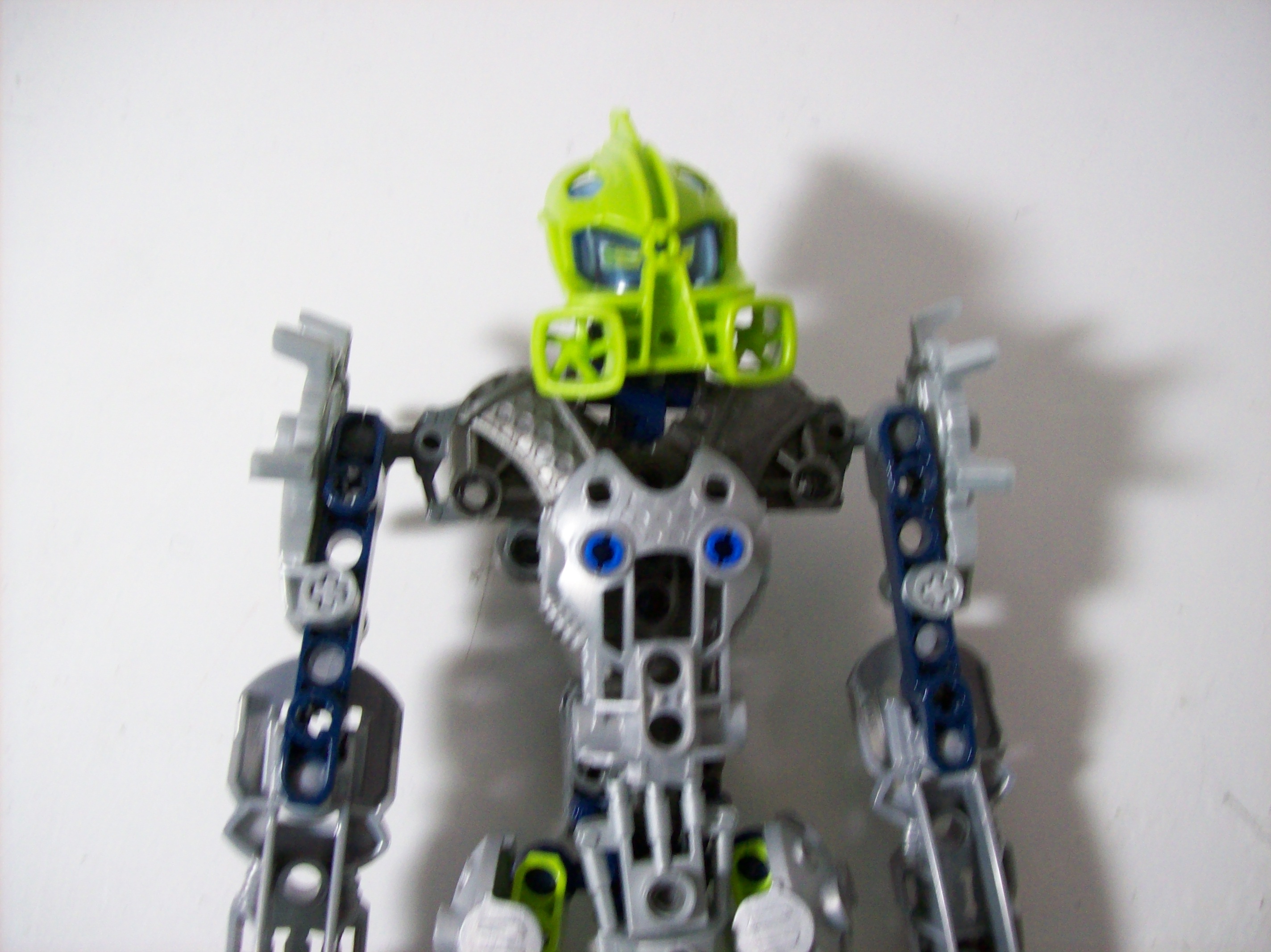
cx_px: 636
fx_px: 1321
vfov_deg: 39.6
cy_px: 476
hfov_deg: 51.4
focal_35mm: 36
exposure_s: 1/38.3
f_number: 2.7
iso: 160
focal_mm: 6
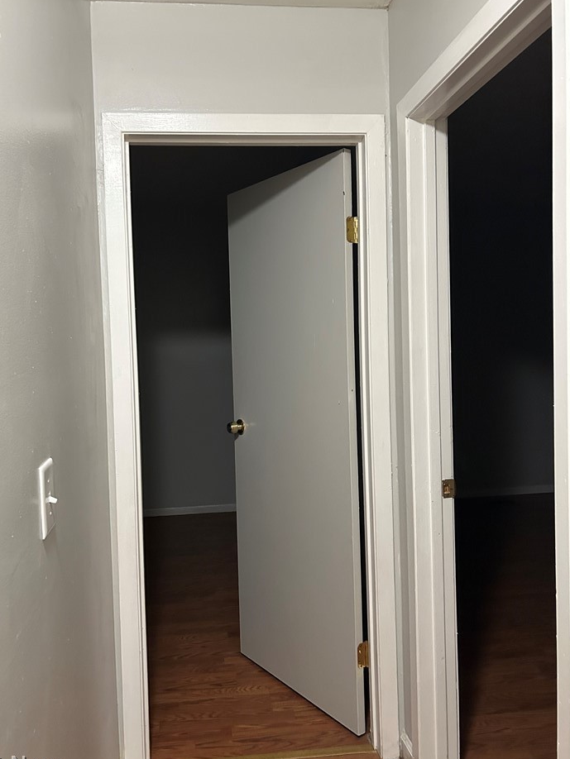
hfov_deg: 48.2
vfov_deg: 61.6
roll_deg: +1.9
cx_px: 265
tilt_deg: -2.6
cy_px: 360
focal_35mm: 29
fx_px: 636
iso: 400
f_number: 1.5
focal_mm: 5.7
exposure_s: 1/40
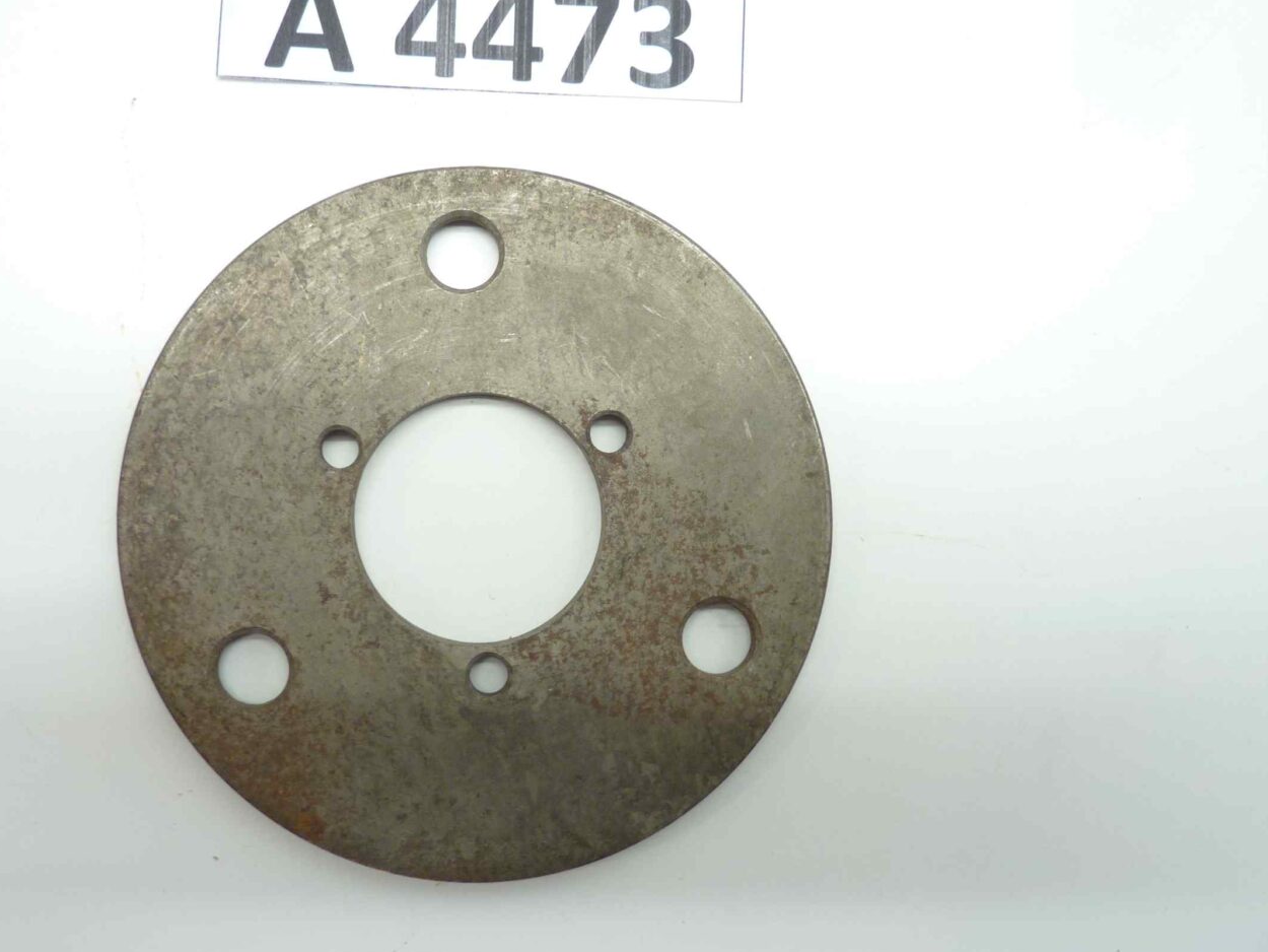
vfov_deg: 46.8
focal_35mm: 30
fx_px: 1099
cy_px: 440
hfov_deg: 59.6
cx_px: 519
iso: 80
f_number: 3.3
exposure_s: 1/10
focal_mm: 4.1
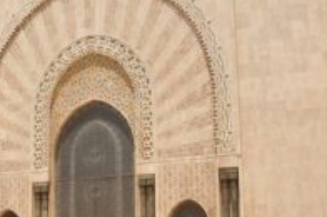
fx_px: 735
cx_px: 75
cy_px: 136
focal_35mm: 81
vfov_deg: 16.8
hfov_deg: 24.8
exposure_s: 1/1250
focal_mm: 22
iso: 1600
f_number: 18
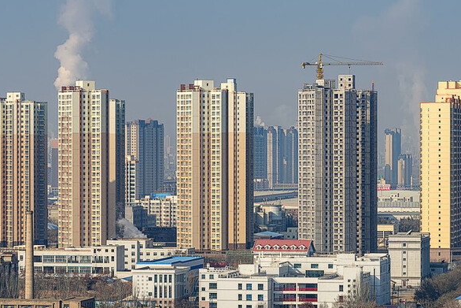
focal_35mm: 168
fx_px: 2152
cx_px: 324
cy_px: 175
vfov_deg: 8.2
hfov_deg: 12.2
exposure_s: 1/60
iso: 100
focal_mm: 82
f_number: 16
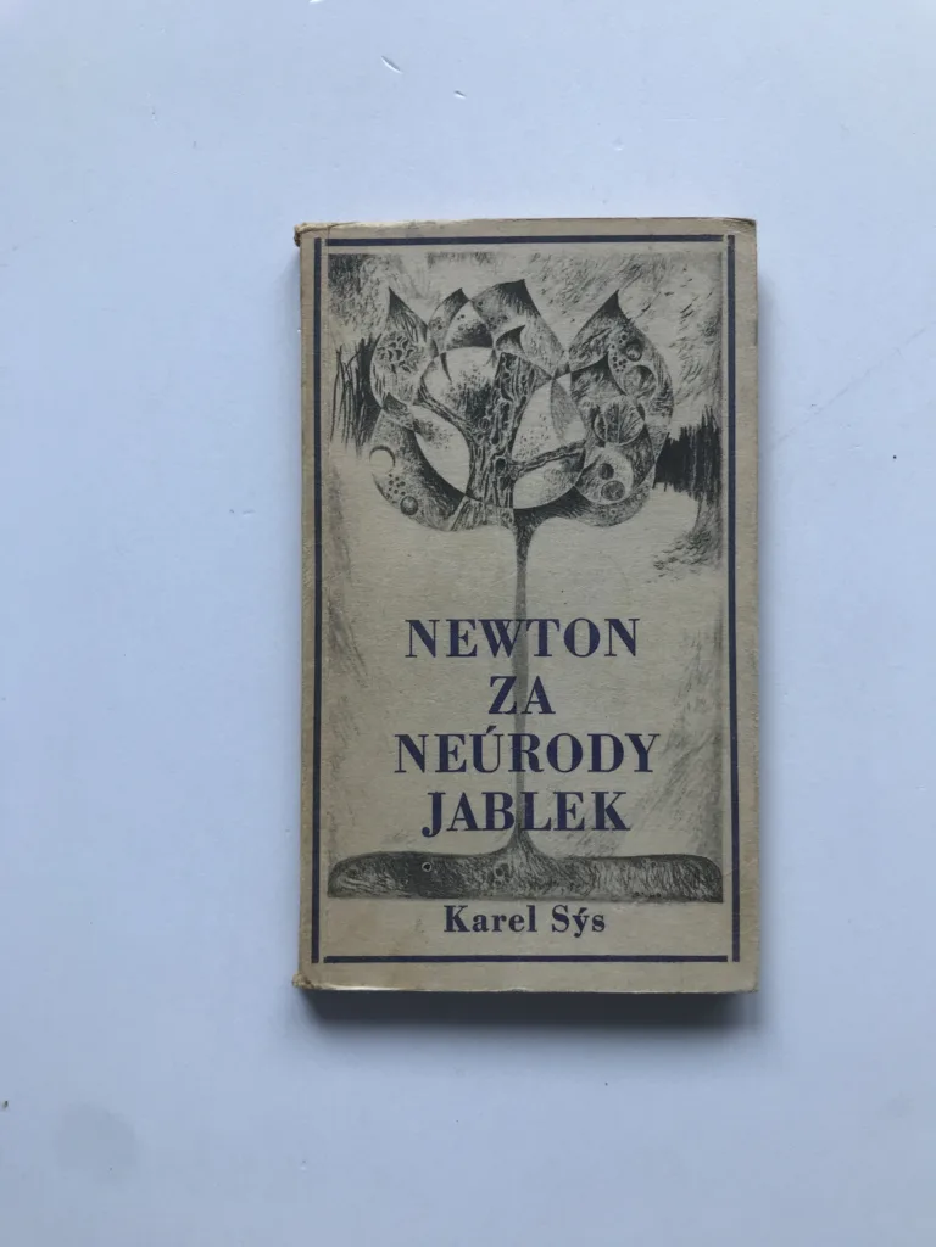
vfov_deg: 63.4
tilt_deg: -88.5
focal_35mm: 28
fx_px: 1009
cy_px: 624
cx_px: 468
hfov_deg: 49.7
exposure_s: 1/127
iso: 20
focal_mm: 3.99
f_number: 1.8
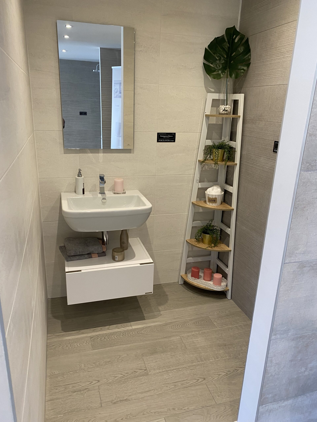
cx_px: 158
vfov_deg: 67.3
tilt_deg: -17.0
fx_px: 317
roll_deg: -3.3
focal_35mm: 26
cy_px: 211
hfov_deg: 53.1
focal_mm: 4.25
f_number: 1.8
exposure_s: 1/50
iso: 80
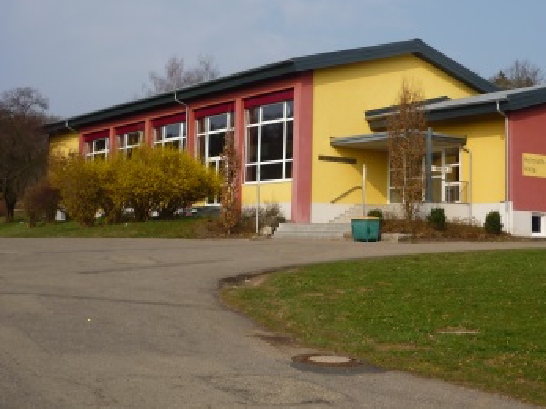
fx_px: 851
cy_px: 134
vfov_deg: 26.8
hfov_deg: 35.2
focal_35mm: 54
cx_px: 362
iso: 80
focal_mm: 6.4
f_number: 8
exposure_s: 1/200
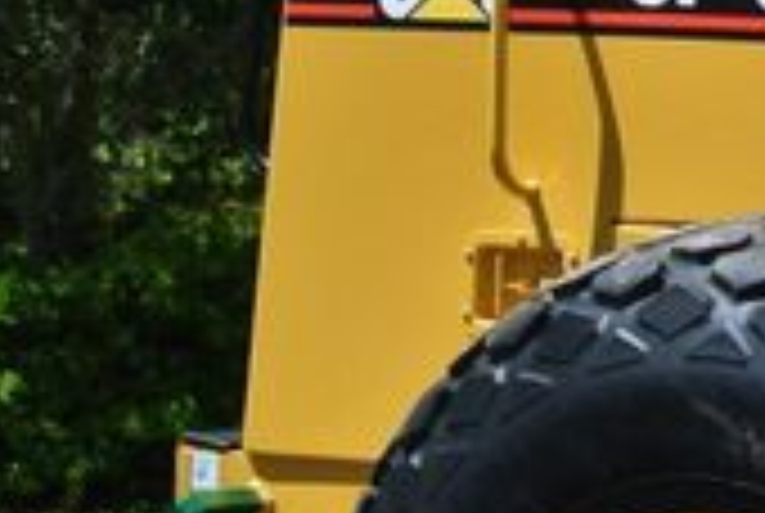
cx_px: 1755
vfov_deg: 6.7
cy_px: 338
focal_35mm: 207
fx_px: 4406
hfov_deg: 9.1
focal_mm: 16.3
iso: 100
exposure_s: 1/125
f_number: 4.2
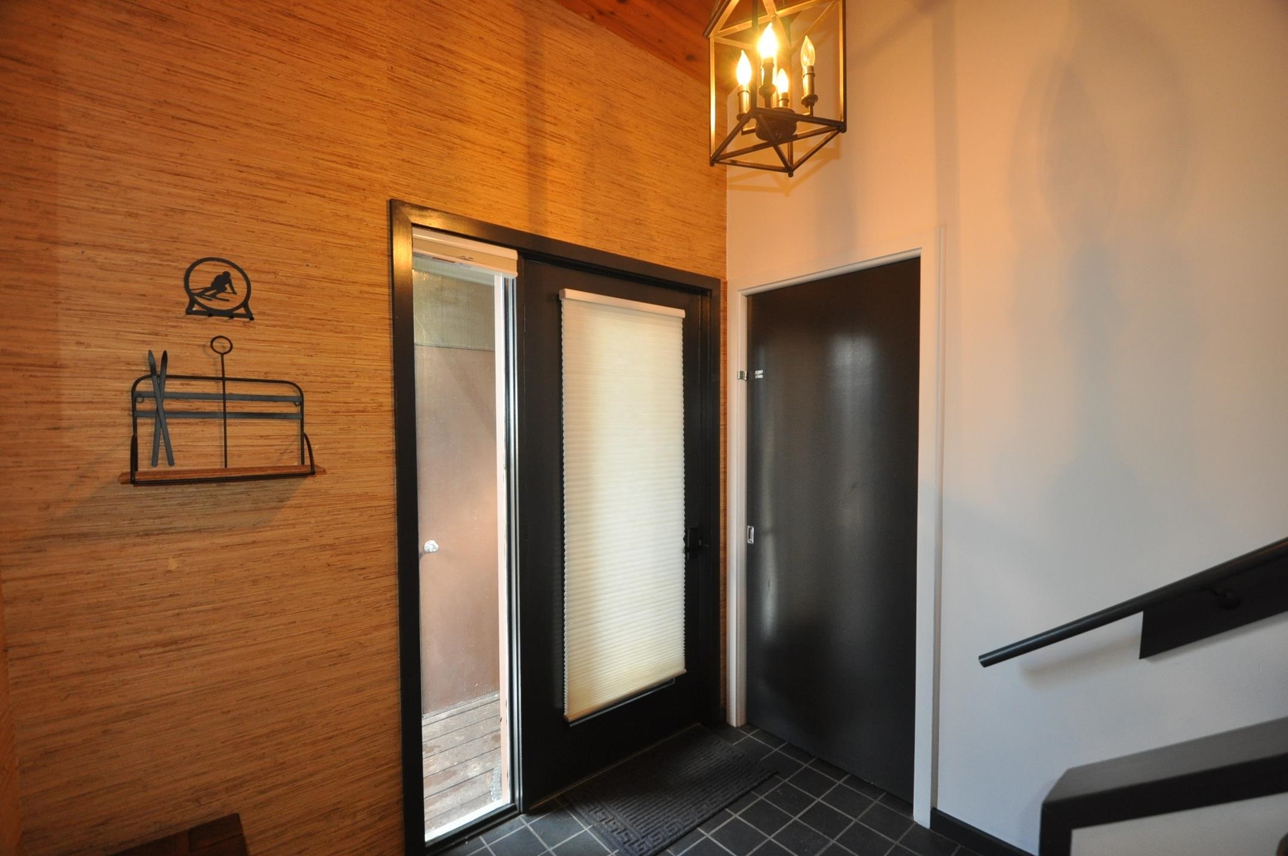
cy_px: 428
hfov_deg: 100.5
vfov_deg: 77.2
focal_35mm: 15
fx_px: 536
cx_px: 644
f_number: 3.5
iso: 800
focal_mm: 10
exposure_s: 1/60
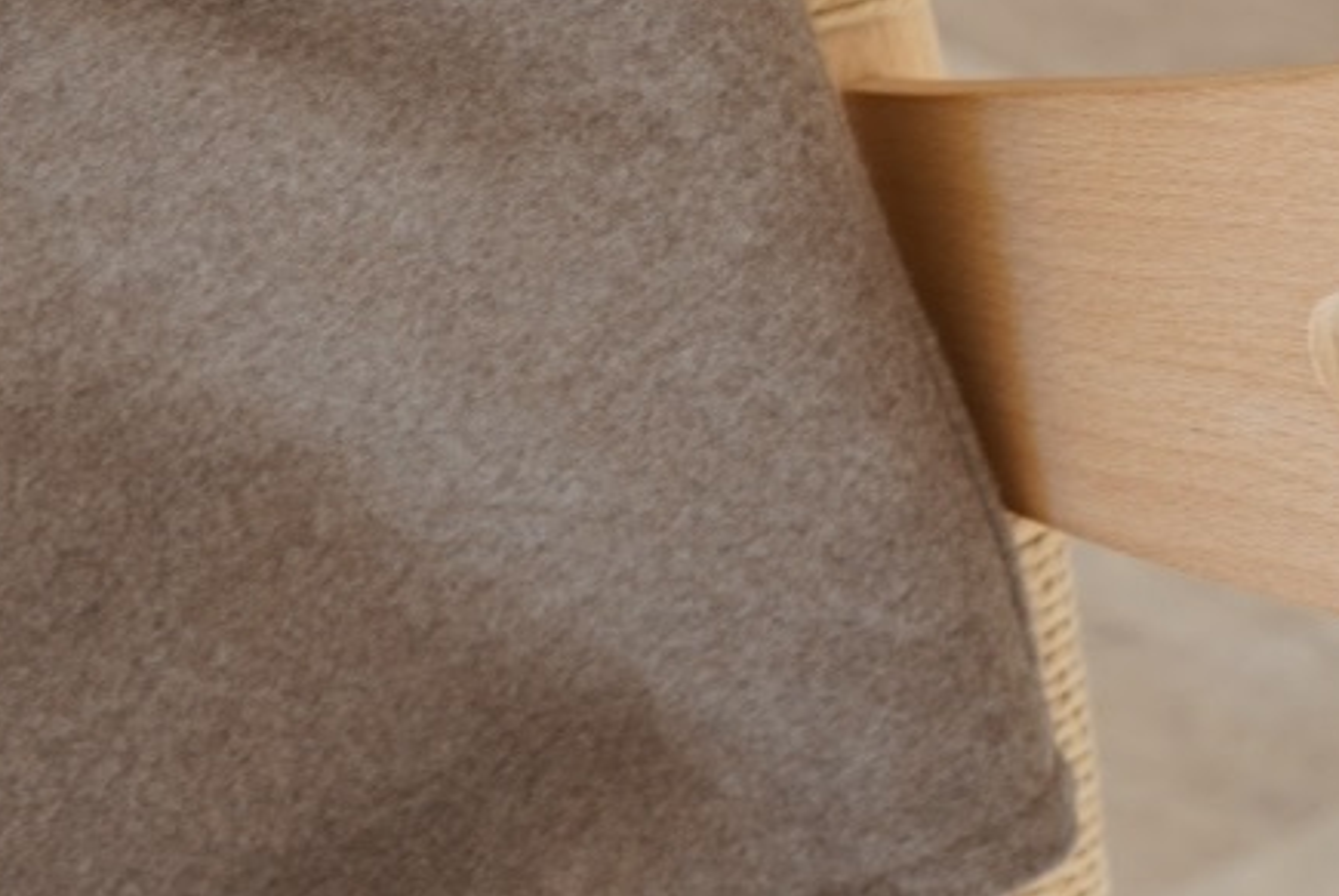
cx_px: -268
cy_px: 3
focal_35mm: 130
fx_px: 4840
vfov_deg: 10.5
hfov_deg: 15.2
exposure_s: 1/40
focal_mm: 35
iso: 100
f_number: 3.5
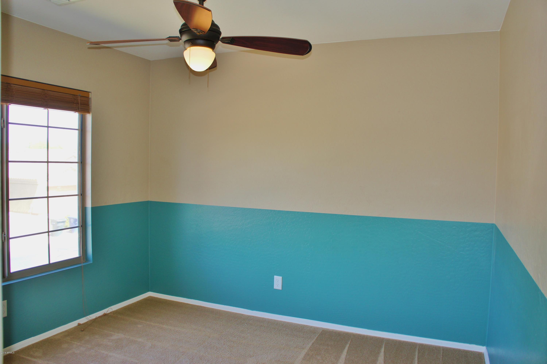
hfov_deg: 67.4
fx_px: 410
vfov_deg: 47.9
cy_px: 182
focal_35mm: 27
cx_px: 274
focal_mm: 18
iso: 200
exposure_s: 1/60
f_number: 4
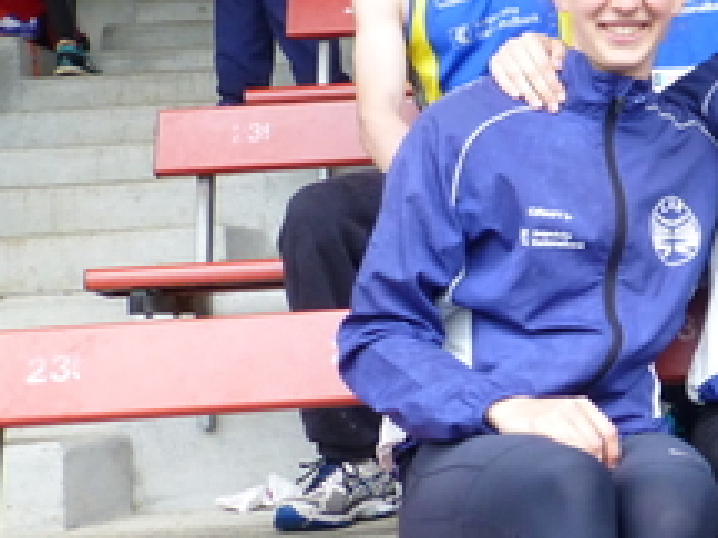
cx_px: 871
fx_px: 1763
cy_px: 141
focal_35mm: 85
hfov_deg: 21.3
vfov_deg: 17.3
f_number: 3.7
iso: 400
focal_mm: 6.1
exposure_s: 1/80
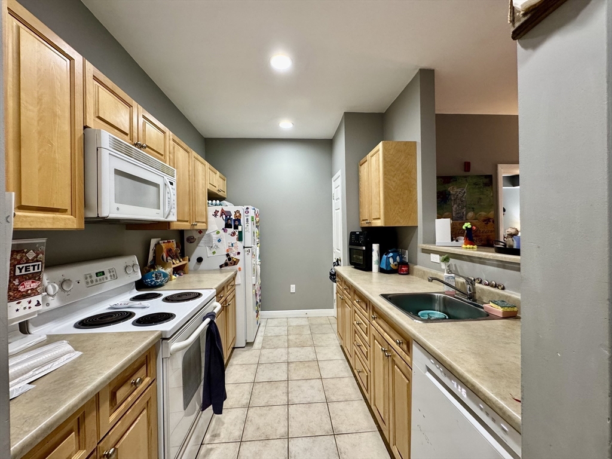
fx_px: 248
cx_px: 306
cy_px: 230
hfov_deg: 102.1
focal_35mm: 14
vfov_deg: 85.7
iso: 250
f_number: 2.2
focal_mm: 2.22
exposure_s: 1/60
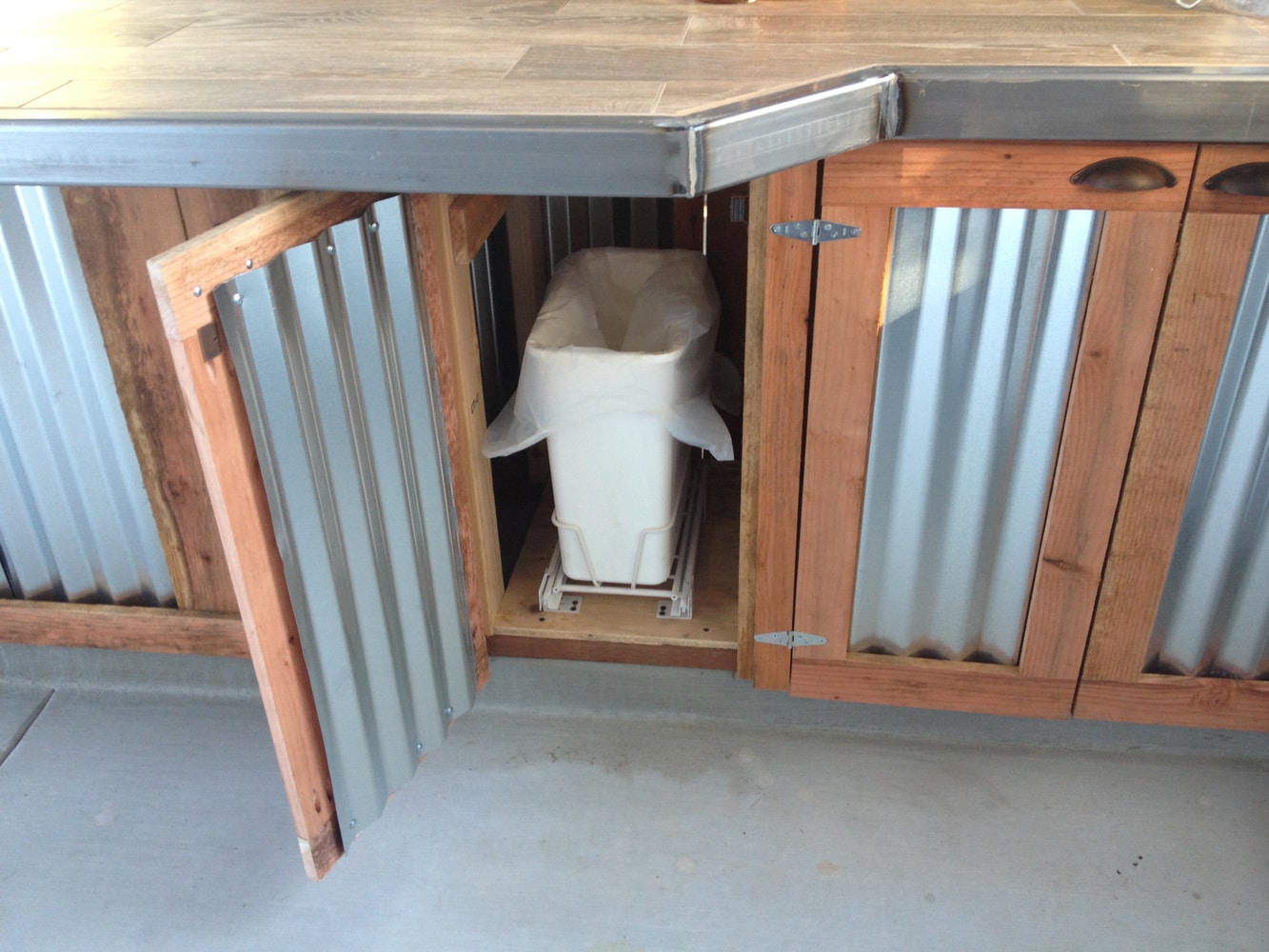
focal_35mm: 35
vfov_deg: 40.7
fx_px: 1283
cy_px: 476
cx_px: 634
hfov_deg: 52.6
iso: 64
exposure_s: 1/20
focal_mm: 4.28
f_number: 2.4
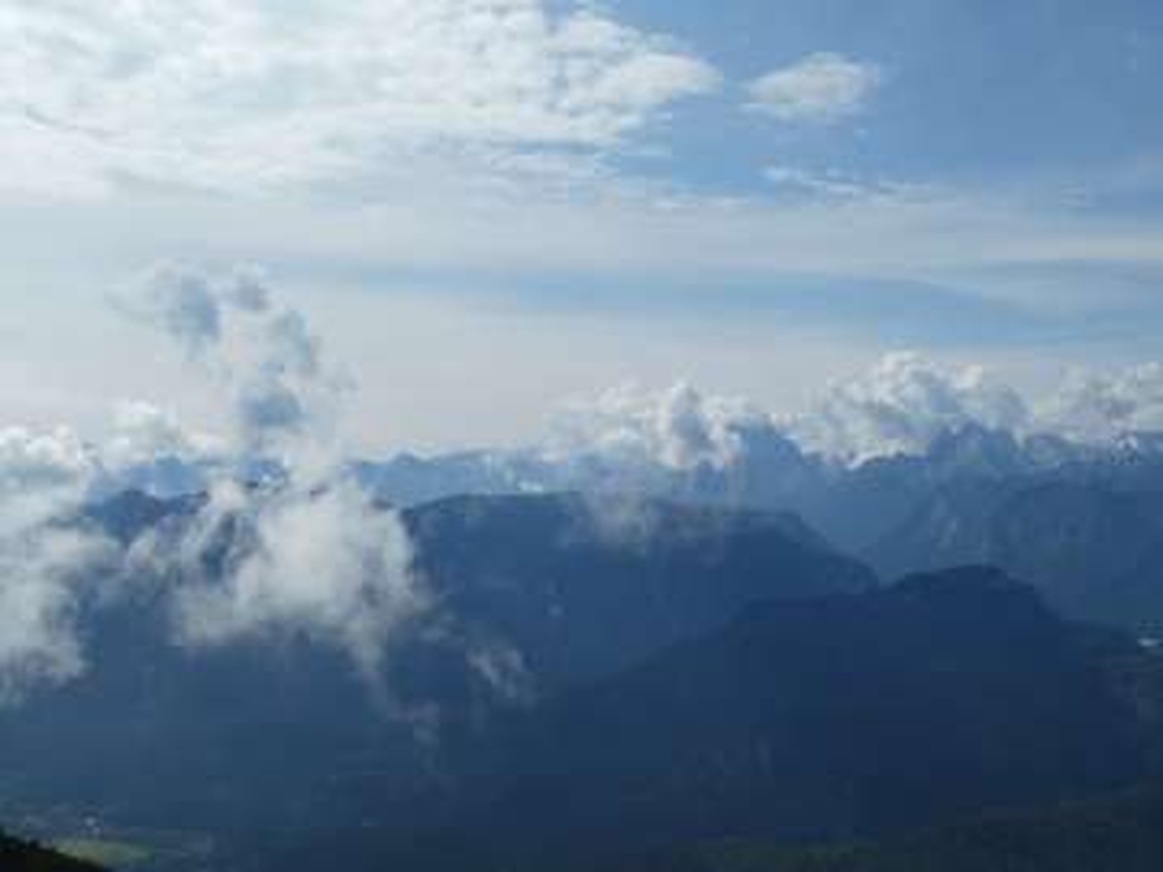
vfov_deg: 36.0
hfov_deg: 46.8
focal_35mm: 40
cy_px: 436
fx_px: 1344
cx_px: 582
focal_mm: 7.2
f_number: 5
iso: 80
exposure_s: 1/800
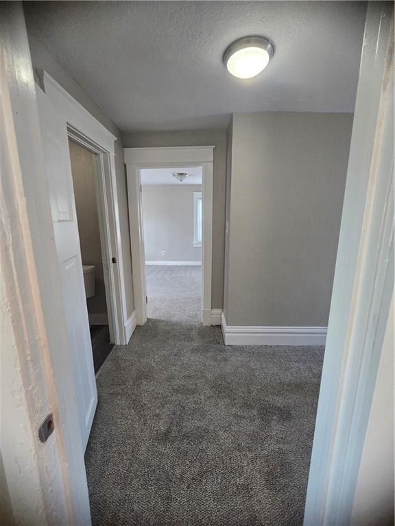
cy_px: 263
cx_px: 198
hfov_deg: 89.9
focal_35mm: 13
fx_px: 198
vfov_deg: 106.2
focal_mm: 2.2
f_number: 2.2
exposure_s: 1/60
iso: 200
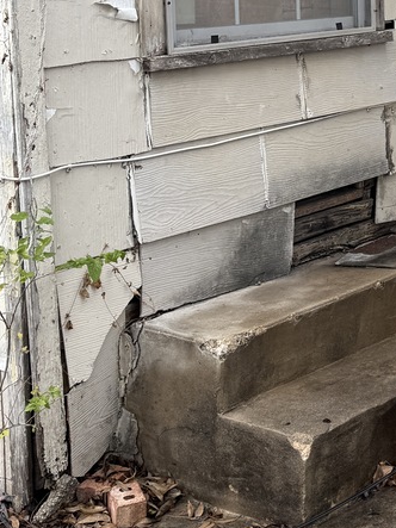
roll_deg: +0.8
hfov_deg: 17.2
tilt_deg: -6.2
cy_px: 95
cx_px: 580
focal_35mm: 78
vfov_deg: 24.6
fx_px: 1190
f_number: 1.78
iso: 80
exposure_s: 1/757
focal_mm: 6.76
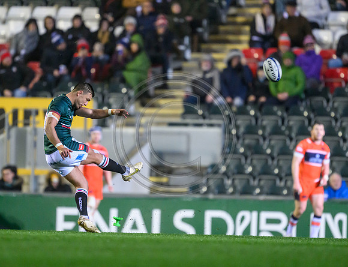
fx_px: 7635
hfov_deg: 2.6
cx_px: 147
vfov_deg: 2.0
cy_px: 145
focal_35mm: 753
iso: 8000
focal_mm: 560
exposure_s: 1/1000
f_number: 4
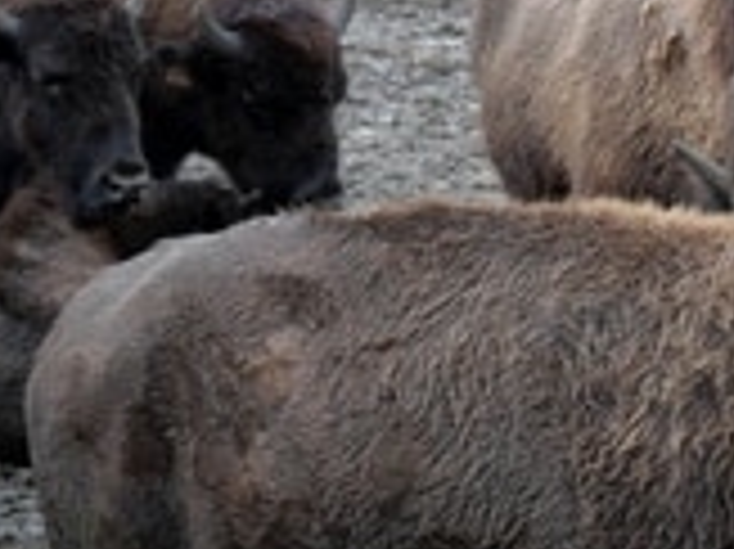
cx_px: 1716
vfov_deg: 4.3
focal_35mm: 343
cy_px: 675
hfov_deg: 5.6
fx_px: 7268
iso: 200
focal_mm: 35
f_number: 4
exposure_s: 1/125
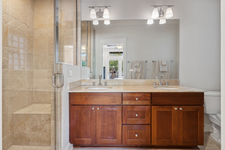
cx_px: 112
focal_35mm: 16
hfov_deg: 96.7
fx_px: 100
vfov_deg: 73.7
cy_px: 75
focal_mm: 16
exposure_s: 1/10
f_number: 8
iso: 200
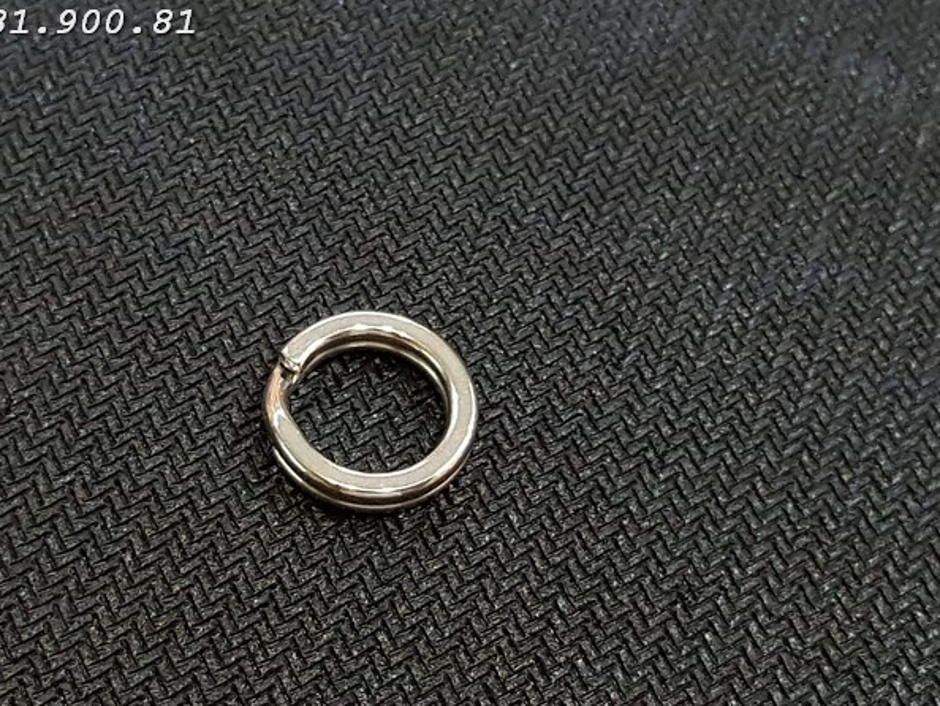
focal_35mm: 35
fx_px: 951
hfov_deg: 52.1
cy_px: 405
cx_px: 358
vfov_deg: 40.6
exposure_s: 1/60
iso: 640
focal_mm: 4.2
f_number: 1.7
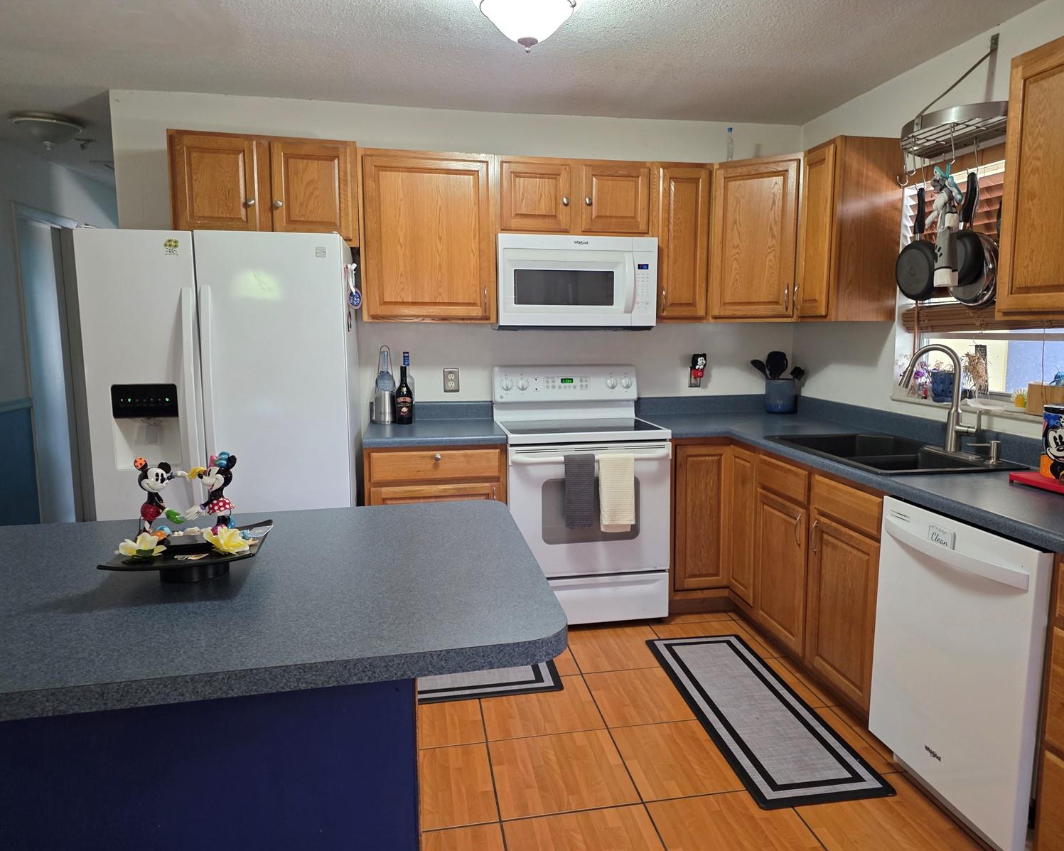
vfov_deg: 58.8
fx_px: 756
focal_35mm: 24
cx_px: 552
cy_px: 425
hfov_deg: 70.3
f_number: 1.7
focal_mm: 6.25
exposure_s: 1/120
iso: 500
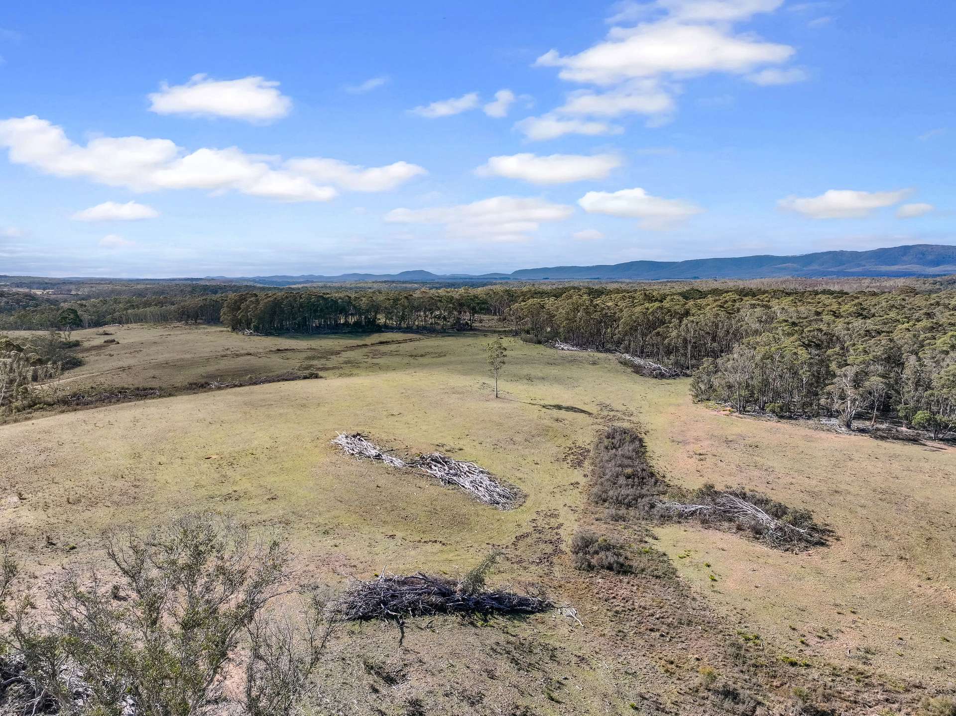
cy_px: 358
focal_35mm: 24
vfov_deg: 56.8
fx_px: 663
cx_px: 478
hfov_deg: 71.6
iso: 260
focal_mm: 12.3
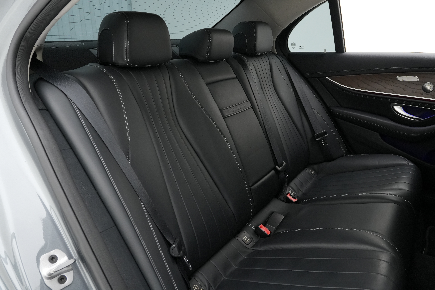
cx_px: 218
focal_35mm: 27
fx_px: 326
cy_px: 145
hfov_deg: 67.4
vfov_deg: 47.9
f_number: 7.1
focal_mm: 18
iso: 1250
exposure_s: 1/50
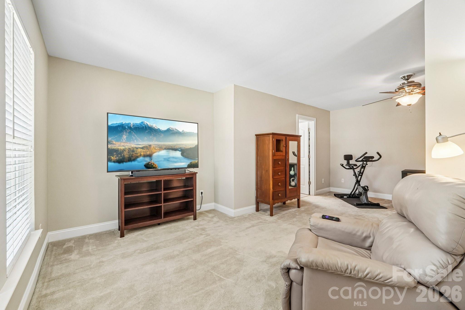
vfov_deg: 77.3
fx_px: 194
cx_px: 232
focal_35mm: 15
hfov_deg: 100.4
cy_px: 155
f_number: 8
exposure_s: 1/4
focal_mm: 10
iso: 400
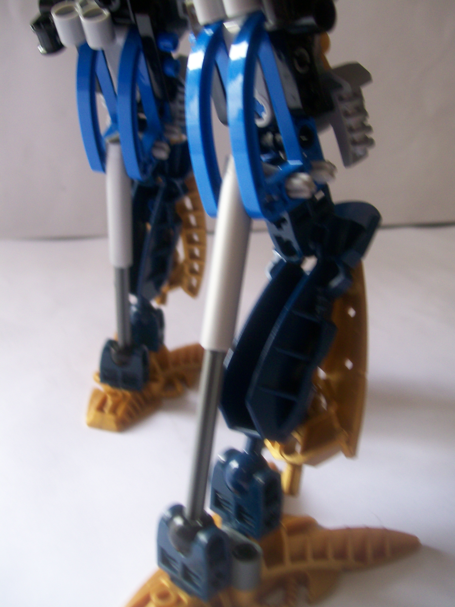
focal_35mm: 36
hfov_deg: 39.7
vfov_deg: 51.4
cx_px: 228
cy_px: 304
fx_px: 631
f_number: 2.7
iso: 82
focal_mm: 6
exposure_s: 1/32
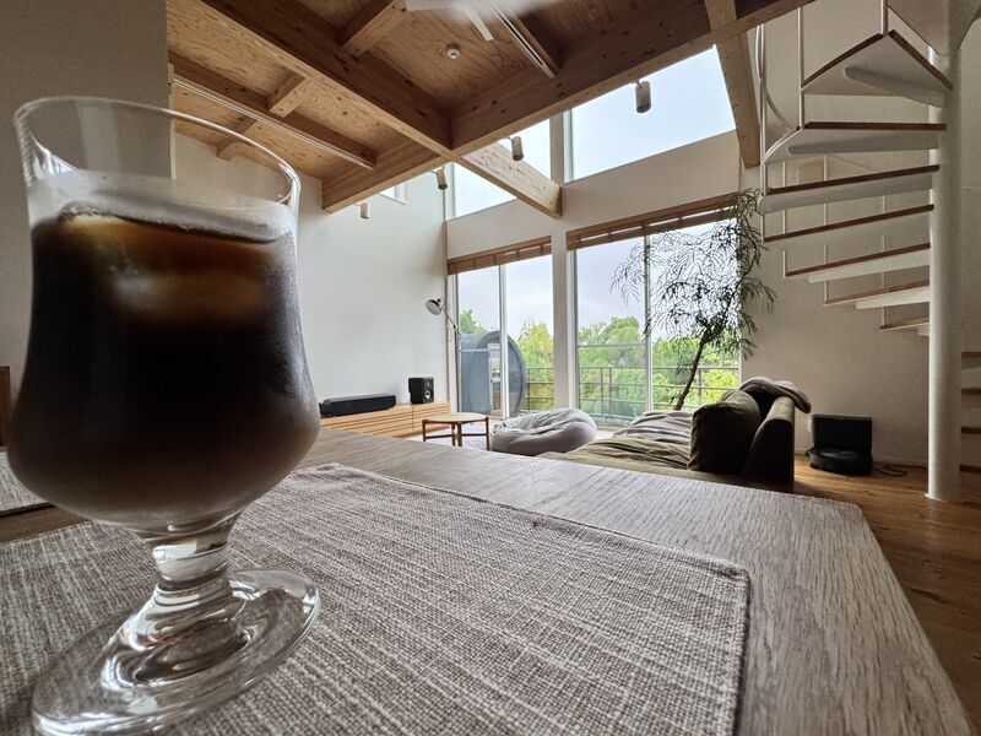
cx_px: 490
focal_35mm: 14
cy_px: 368
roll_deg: +1.4
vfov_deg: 85.7
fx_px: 397
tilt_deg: -1.0
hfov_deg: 102.1
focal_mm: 2.22
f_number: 2.2
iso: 320
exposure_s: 1/60
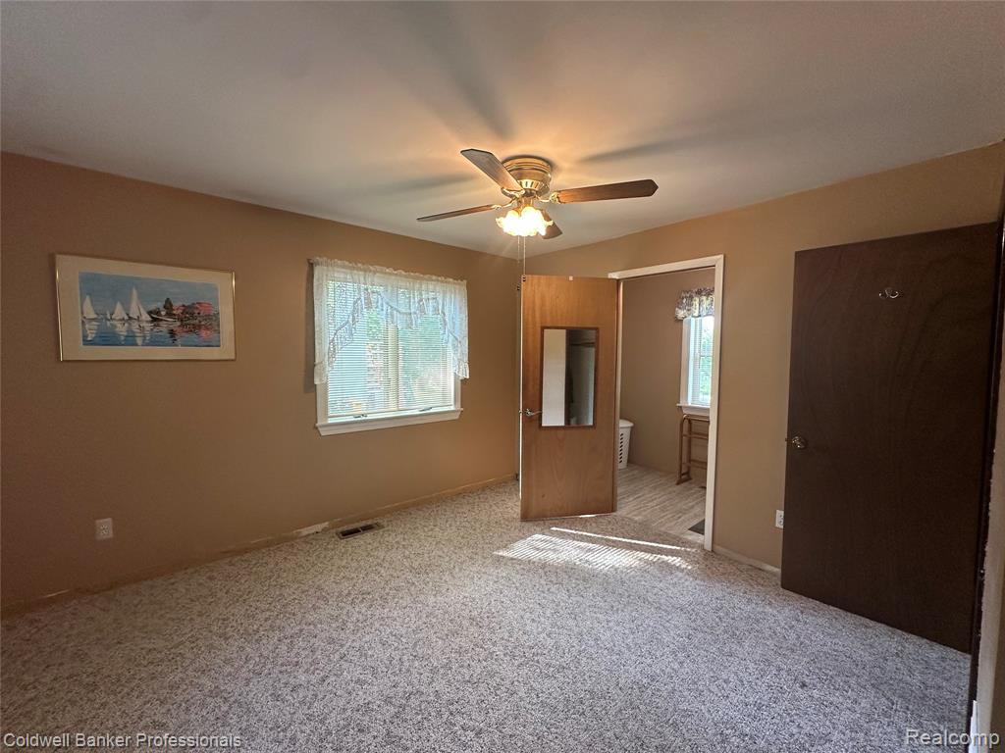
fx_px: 406
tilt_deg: -3.3
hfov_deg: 102.1
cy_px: 376
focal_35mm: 14
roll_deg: -0.9
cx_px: 502
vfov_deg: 85.7
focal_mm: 2.22
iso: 160
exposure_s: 1/60
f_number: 2.2
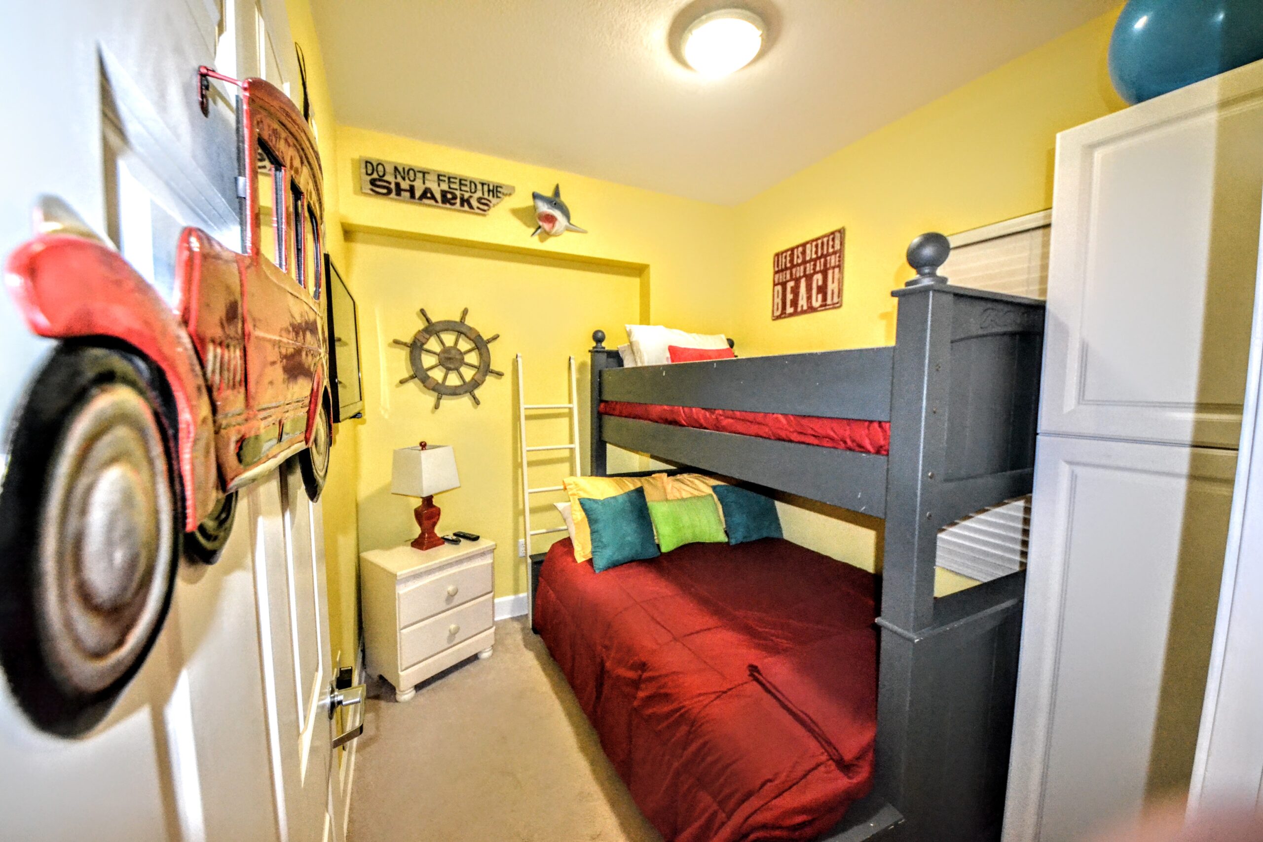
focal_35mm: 12
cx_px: 632
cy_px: 421
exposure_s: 1/60
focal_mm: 8
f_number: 4.5
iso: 3200
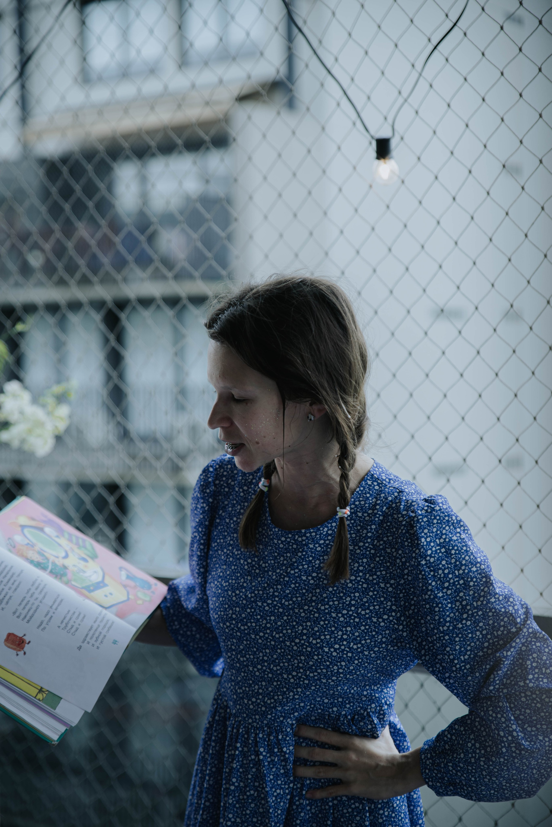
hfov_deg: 19.5
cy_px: 414
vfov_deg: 28.8
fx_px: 1608
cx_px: 276
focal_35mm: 70
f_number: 2.8
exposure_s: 1/160
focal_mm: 70
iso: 250
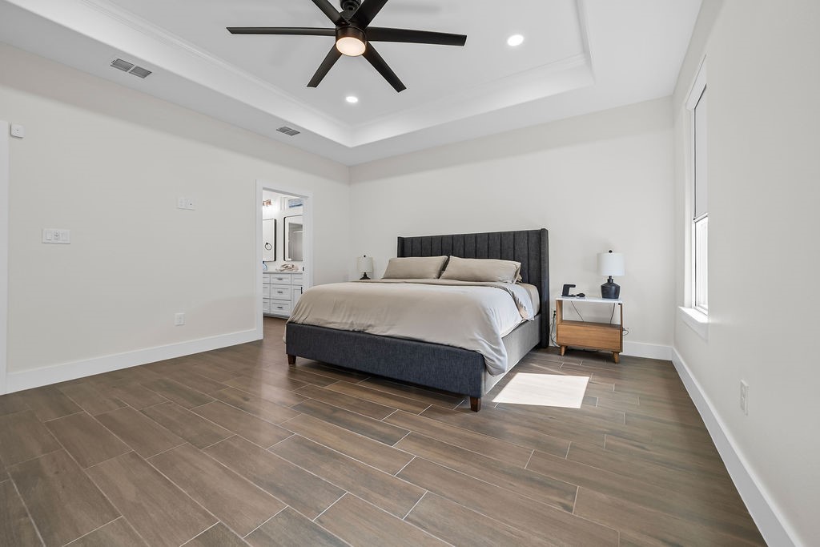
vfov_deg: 85.4
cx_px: 410
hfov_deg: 108.3
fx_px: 296
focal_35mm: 13
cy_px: 274
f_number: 3.5
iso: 1000
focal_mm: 9
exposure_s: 1/30
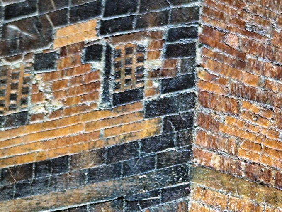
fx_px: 1336
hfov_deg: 12.0
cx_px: 177
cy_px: 155
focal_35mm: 164
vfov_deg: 9.0
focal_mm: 6.14
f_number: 1.65
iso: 200
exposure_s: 1/33.3
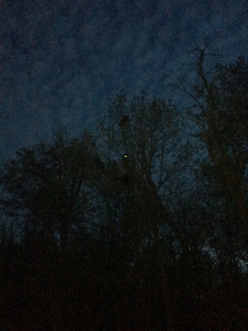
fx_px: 277
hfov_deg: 48.2
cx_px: 124
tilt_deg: +30.5
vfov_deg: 61.7
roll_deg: +1.0
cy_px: 166
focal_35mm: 29
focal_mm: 4.15
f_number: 2.2
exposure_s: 1/16
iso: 2000
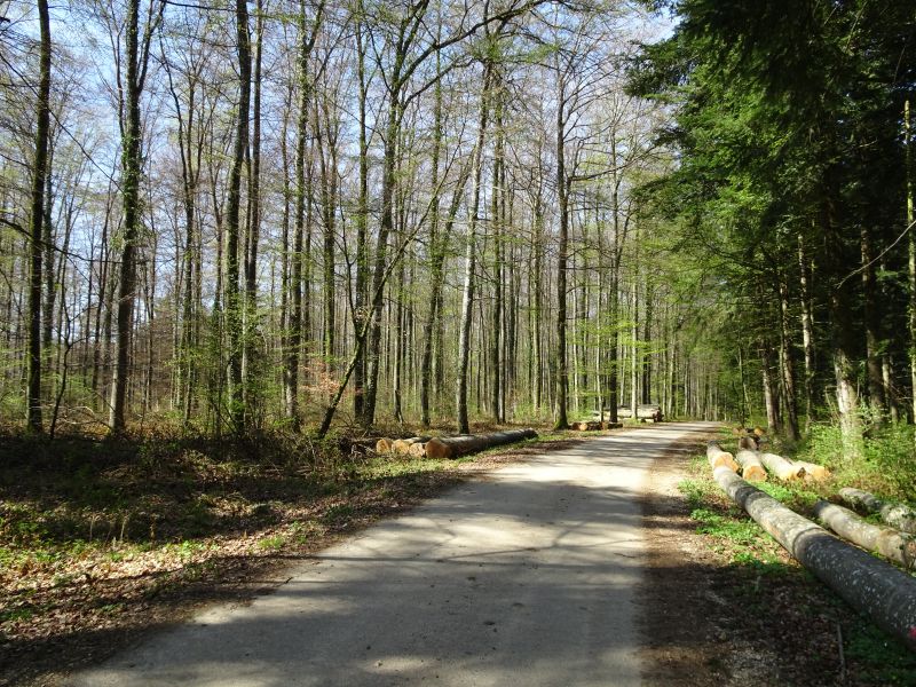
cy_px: 344
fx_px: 635
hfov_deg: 71.6
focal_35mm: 24
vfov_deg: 56.8
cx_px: 458
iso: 80
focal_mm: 4.1
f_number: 3.5
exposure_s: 1/250
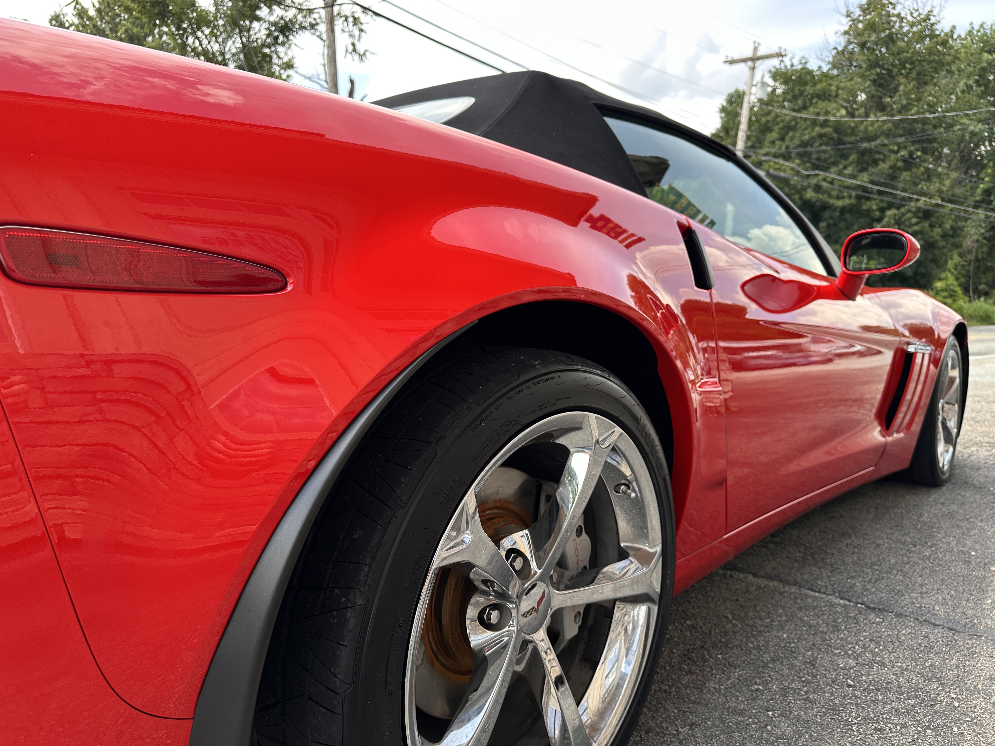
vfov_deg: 56.8
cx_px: 498
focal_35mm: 24
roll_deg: -0.7
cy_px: 373
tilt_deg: -7.7
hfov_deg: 71.6
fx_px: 690
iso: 80
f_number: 1.78
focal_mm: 6.86
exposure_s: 1/594
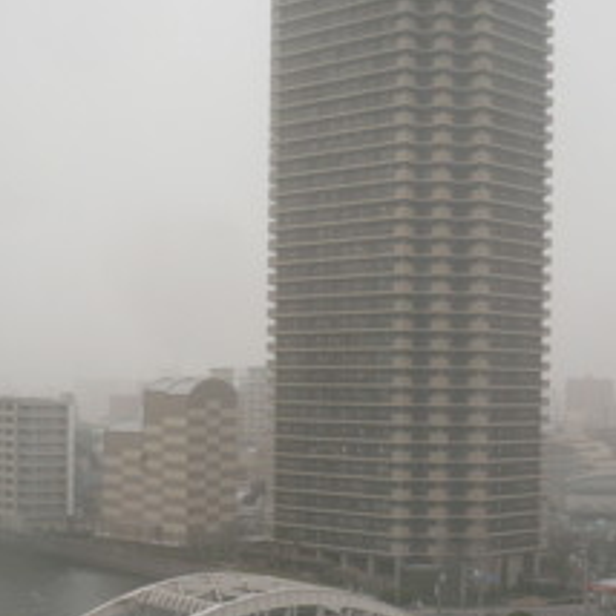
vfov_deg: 26.4
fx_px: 1309
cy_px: 386
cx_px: 366
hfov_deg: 26.4
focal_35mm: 65
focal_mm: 5.8
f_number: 2.8
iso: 80
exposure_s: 1/125
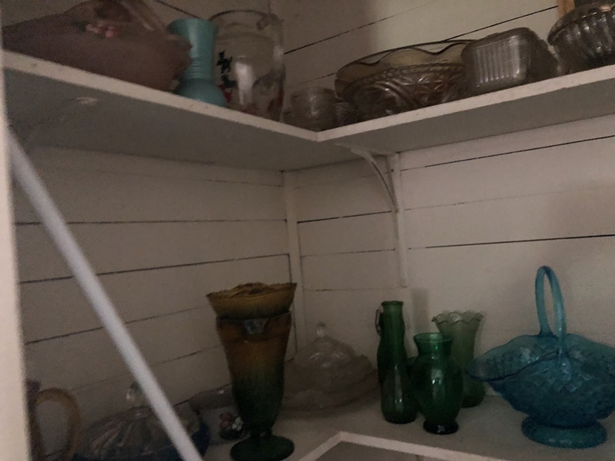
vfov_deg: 49.7
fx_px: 497
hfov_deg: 63.4
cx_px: 308
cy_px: 230
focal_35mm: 28
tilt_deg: +1.0
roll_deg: +6.1
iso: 200
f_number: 1.8
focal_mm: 4
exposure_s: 1/4
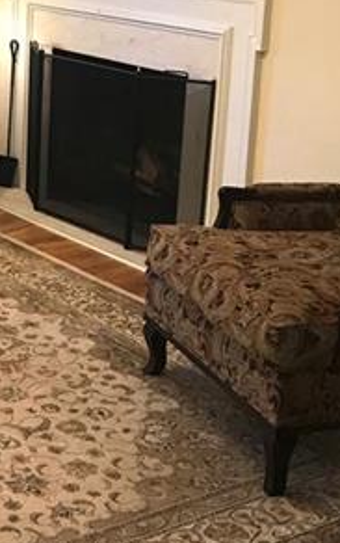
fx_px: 1154
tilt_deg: -13.0
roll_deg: +0.7
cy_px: 169
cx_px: -123
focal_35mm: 78
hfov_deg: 15.8
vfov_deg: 26.3
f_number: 1.8
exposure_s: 1/24
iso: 40
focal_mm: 3.99
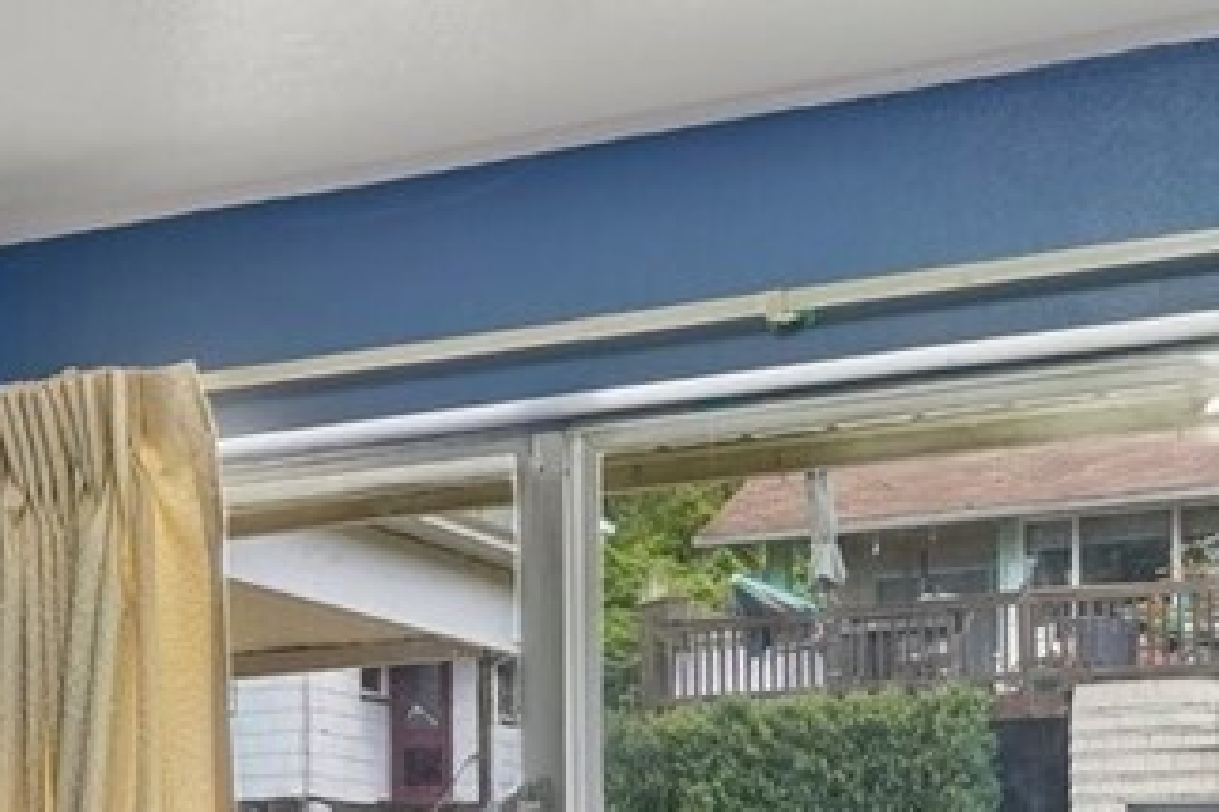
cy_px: 1108
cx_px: -17
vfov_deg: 15.3
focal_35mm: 84
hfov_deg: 23.2
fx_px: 2843
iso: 400
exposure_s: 1/13
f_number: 8
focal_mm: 16
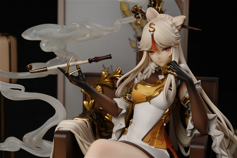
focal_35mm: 70
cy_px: 79
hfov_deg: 28.9
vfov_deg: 19.4
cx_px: 118
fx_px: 461
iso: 100
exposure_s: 1/2.5
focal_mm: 70
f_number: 13
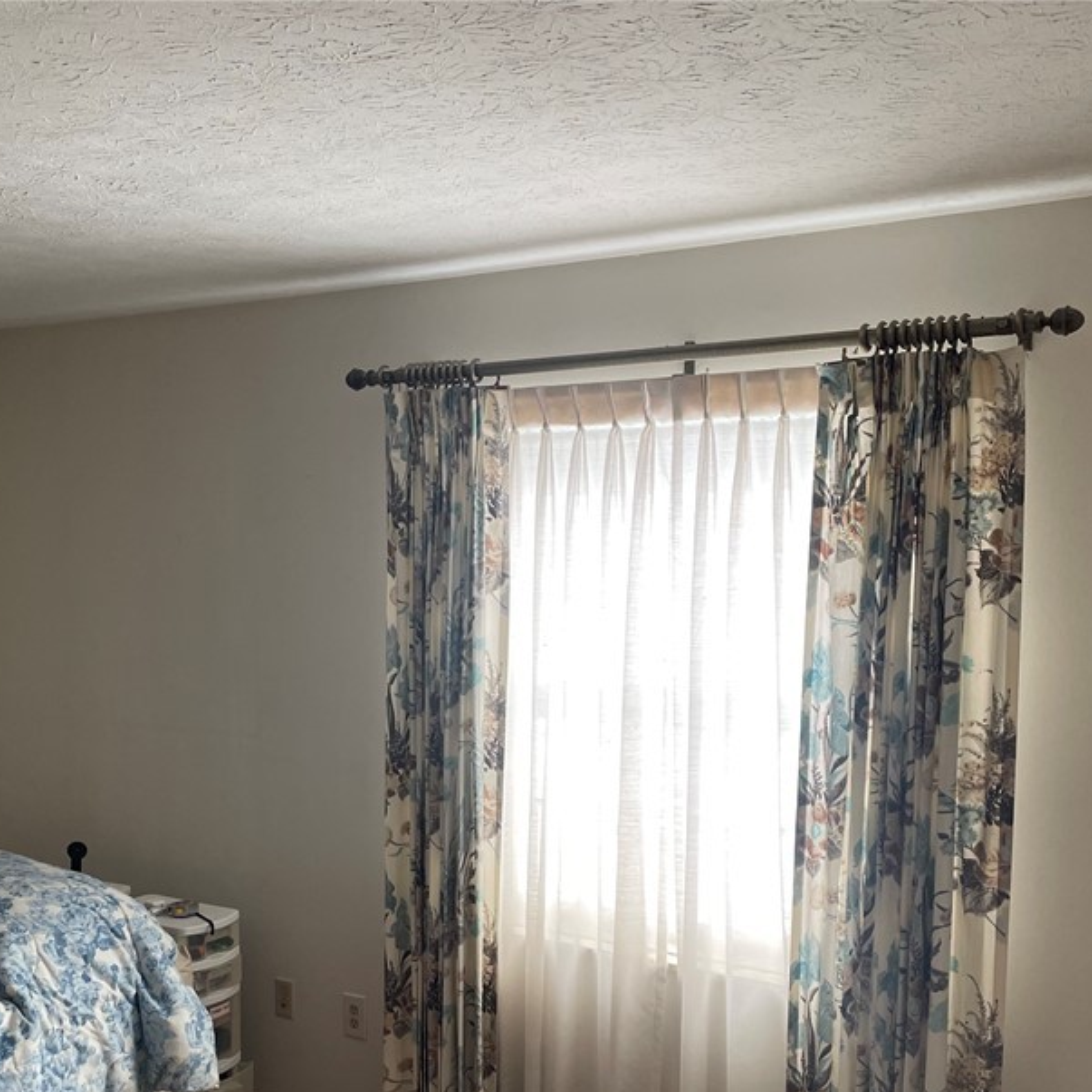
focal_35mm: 39
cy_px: 694
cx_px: 436
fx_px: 1392
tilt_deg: -4.4
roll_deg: +0.7
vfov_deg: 42.5
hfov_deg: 42.6
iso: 125
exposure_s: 1/116
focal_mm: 4.2
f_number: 1.6
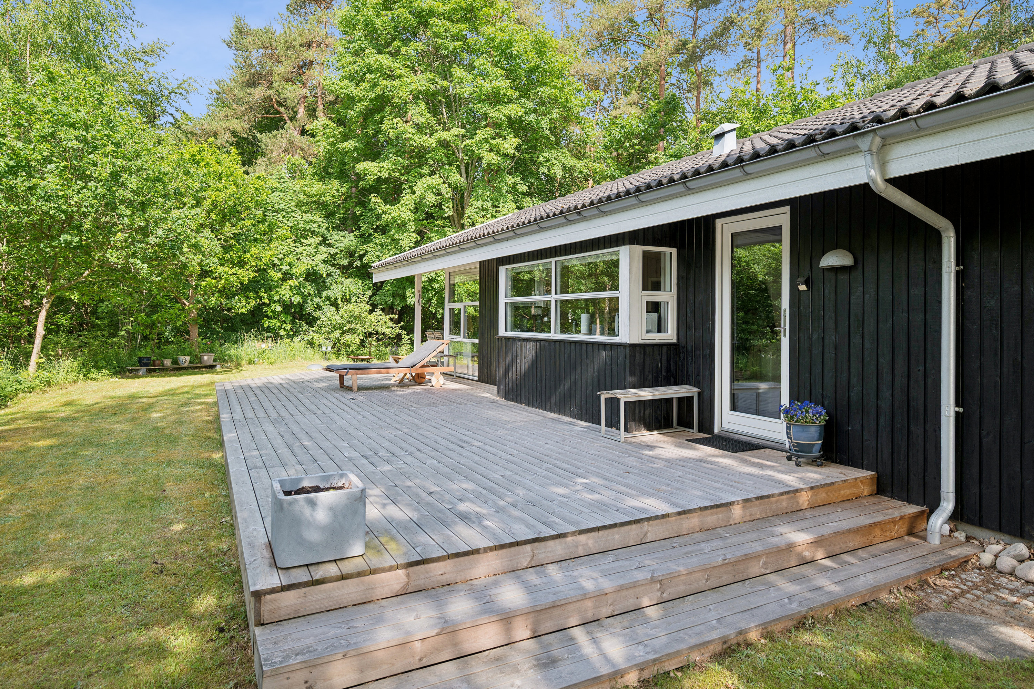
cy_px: 344
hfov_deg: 82.6
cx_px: 517
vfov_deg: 60.7
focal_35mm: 20
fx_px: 589
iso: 140
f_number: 6.3
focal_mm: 20.5
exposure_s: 1/125
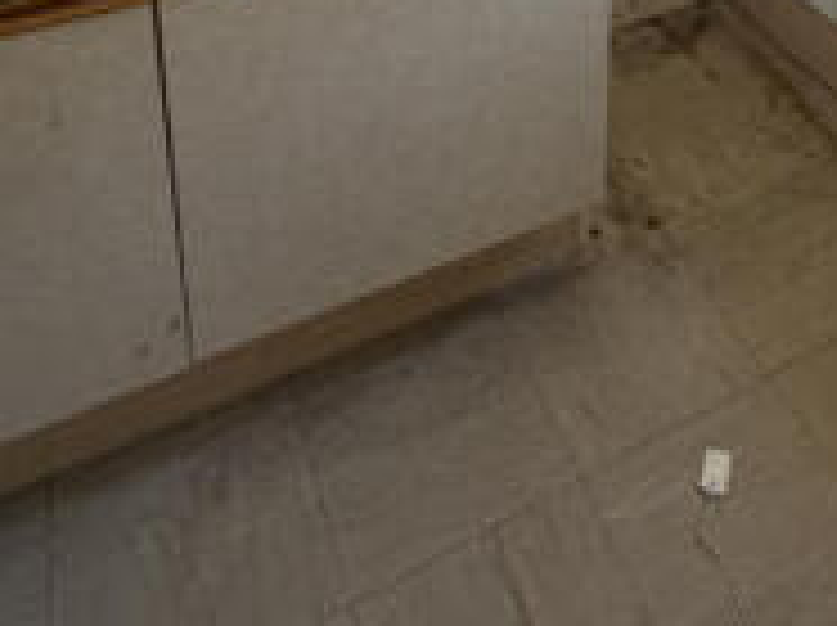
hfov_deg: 41.3
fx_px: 1063
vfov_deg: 24.6
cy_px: -336
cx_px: 664
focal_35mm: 44
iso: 250
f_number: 2.2
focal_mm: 2.22
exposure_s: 1/121
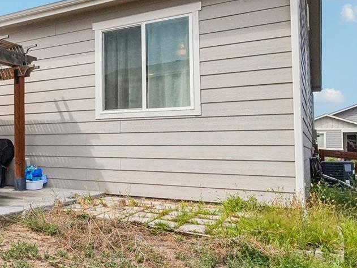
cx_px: -12
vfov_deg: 38.6
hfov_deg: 42.2
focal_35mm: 37
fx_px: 382
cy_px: 158
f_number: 8
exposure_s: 1/1250
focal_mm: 10
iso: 800
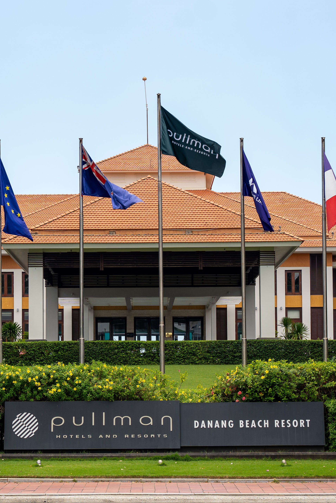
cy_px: 328
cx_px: 127
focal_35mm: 95
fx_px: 1330
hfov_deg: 14.4
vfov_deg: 21.4
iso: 50
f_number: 4.5
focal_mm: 45.7
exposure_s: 1/250
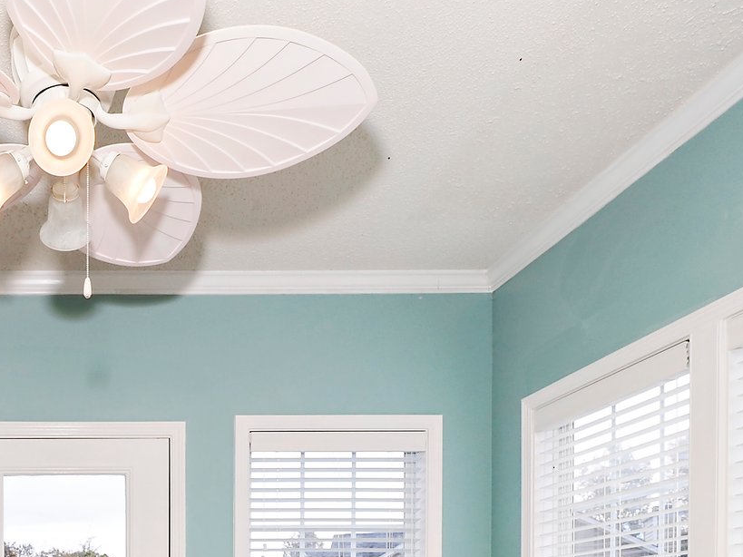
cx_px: 65
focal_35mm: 35
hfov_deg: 47.0
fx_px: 751
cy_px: 662
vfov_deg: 33.4
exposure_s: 1/250
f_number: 5
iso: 100
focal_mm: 7
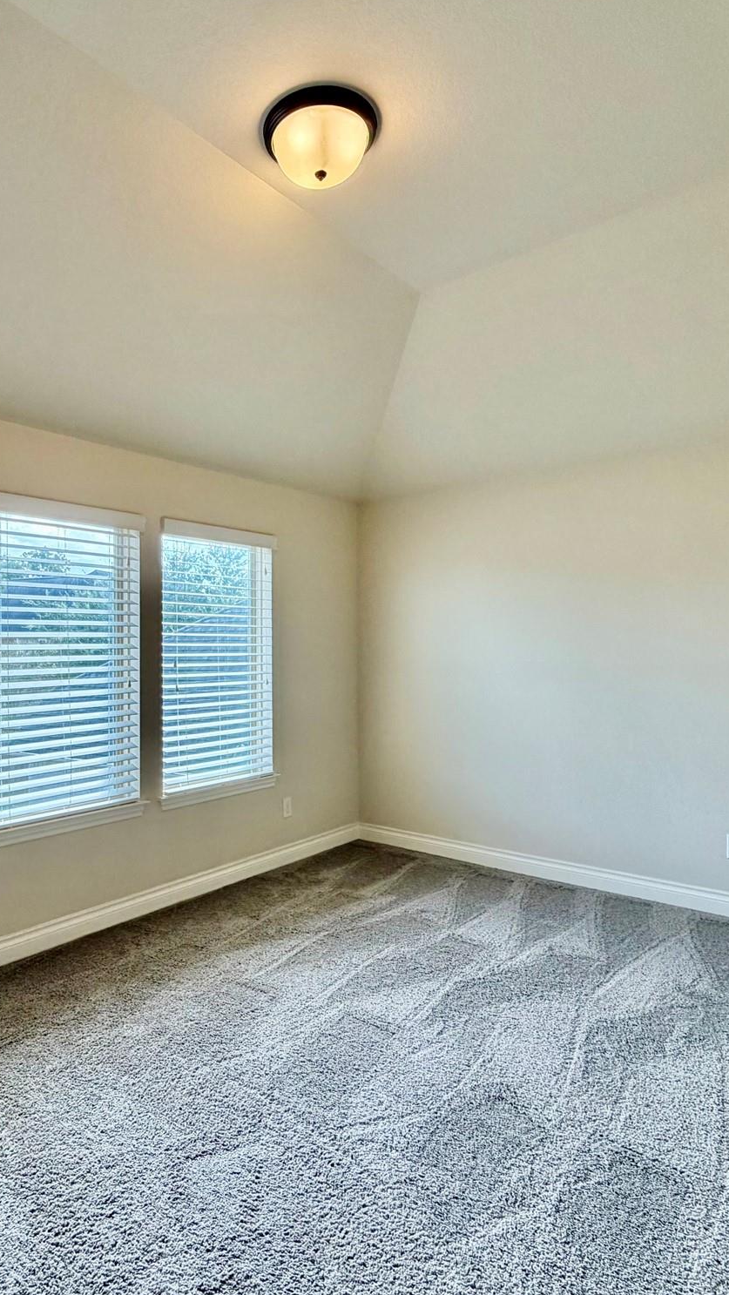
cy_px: 643
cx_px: 266
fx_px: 721
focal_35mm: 21
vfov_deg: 83.8
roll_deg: +0.7
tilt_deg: +0.6
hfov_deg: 52.9
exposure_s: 1/120
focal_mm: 2.22
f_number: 2.2
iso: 80
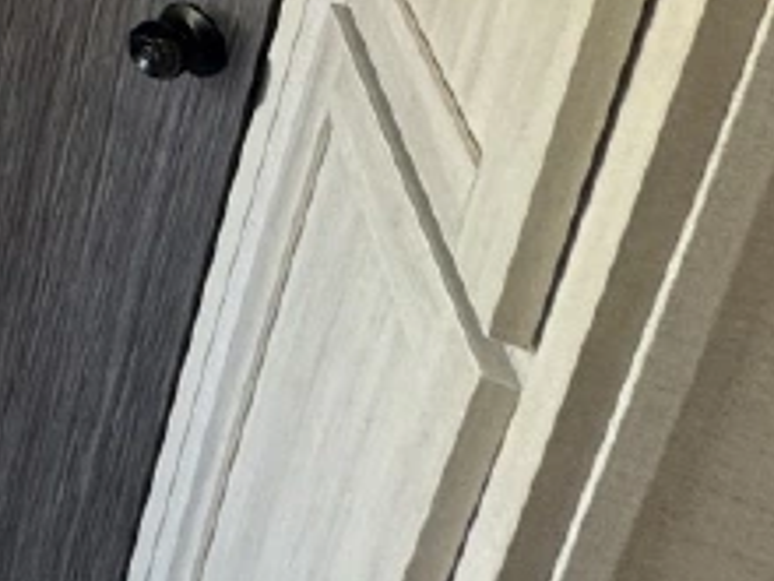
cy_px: -468
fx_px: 1140
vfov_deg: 20.3
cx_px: -507
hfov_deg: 24.4
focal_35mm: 51
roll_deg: -1.6
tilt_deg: -13.2
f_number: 2.2
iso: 100
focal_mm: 2.22
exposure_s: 1/99
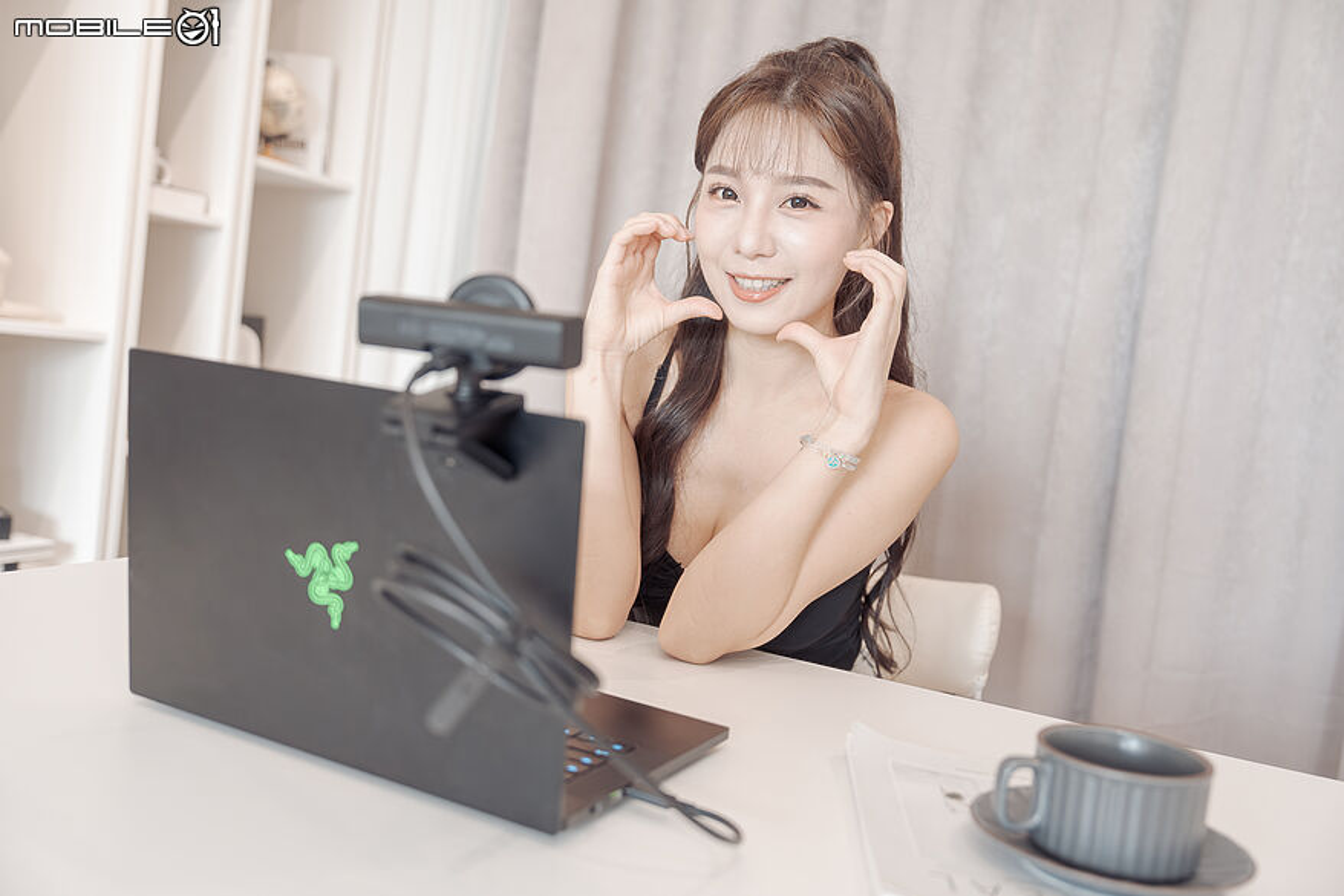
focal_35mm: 33
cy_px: 448
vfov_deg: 40.0
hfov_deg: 57.2
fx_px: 1232
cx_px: 672
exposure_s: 1/60
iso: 1000
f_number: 2.8
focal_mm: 33
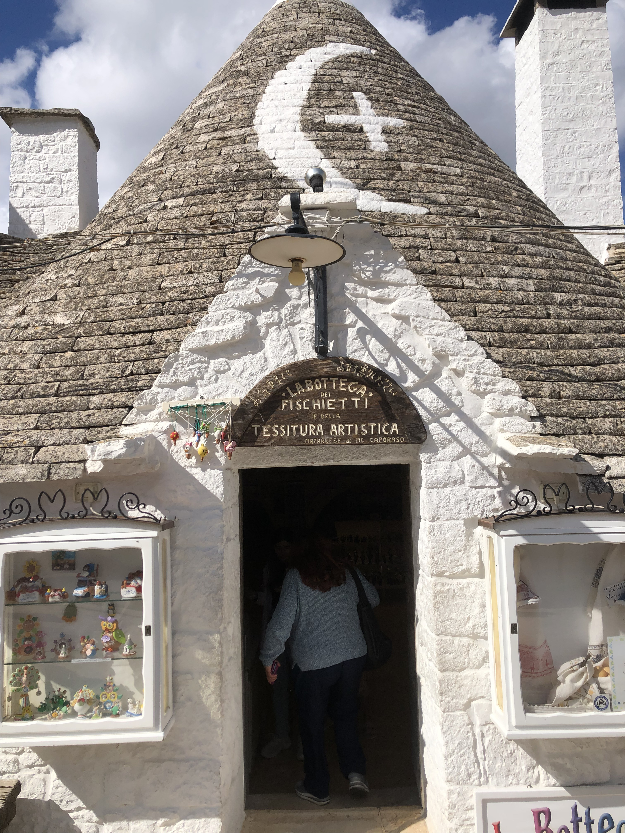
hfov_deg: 49.7
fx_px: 674
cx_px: 312
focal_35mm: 28
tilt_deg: +3.4
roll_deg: +1.7
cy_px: 416
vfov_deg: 63.4
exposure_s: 1/4049
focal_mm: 4
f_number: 1.8
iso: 20
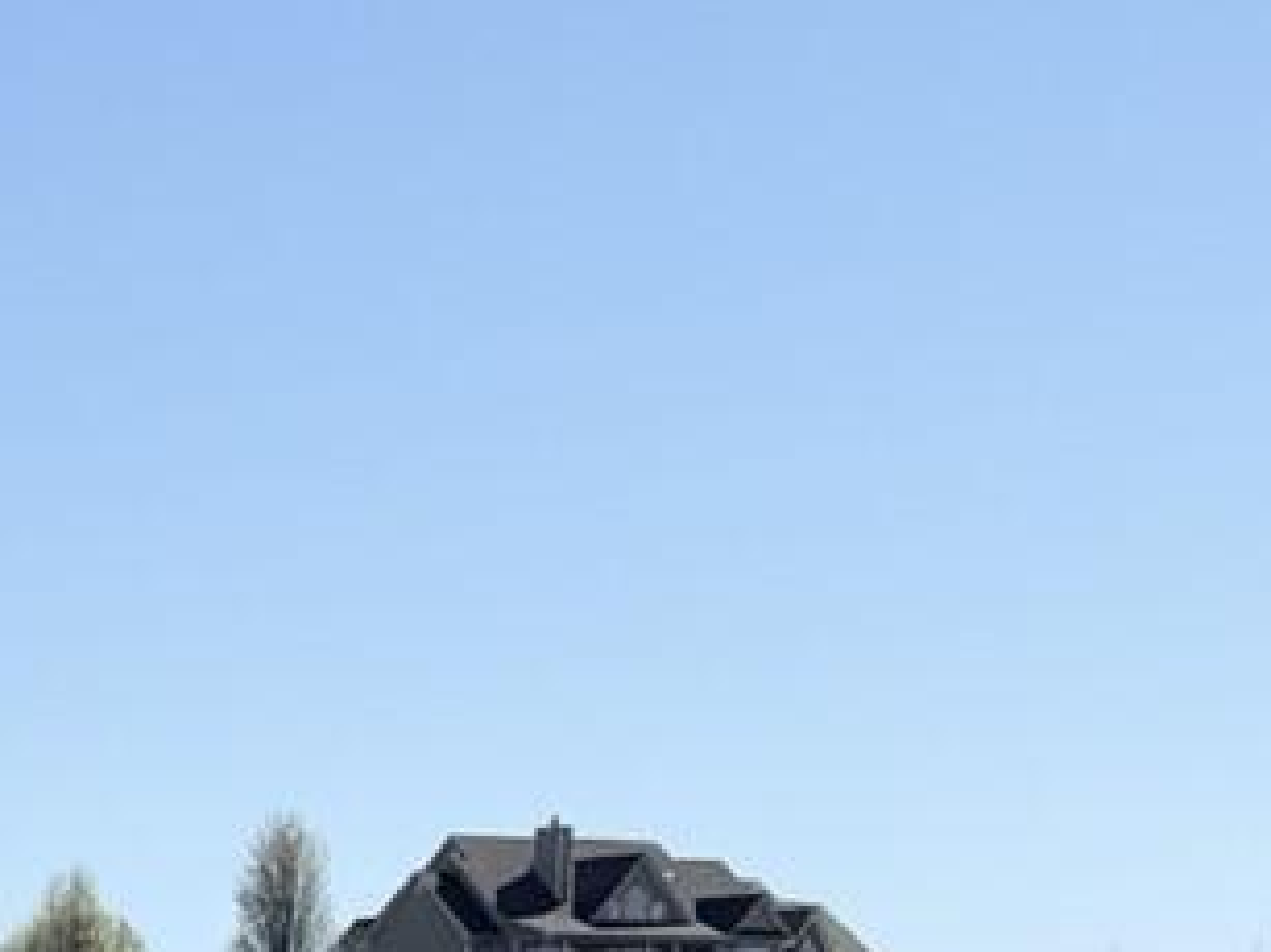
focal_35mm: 160
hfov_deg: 11.4
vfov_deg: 8.5
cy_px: 2248
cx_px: -1093
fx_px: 5872
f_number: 1.78
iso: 80
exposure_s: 1/5319
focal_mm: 6.76
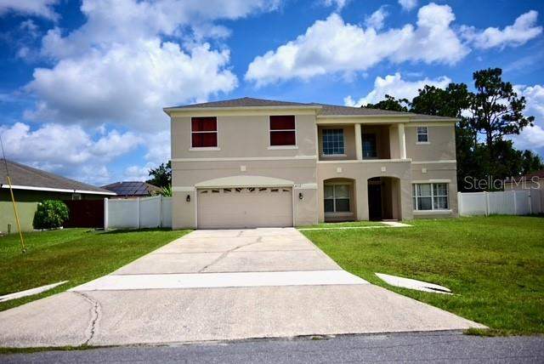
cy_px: 182
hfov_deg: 73.7
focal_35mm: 24
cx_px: 272
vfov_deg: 53.2
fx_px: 363
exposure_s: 1/2500
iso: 100
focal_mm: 16
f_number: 3.5
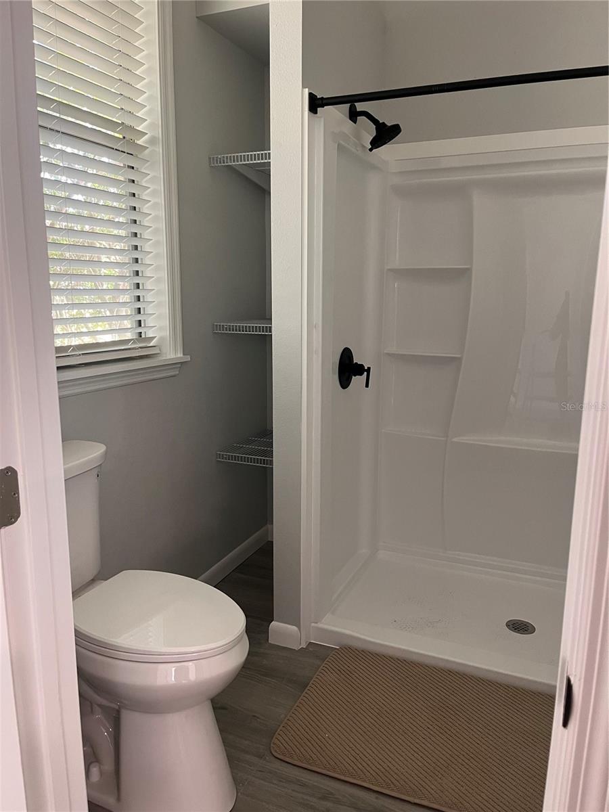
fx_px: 610
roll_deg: -0.2
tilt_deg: -9.2
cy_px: 406
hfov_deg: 53.1
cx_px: 304
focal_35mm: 26
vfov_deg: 67.3
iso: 200
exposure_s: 1/60
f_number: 1.6
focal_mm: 5.1
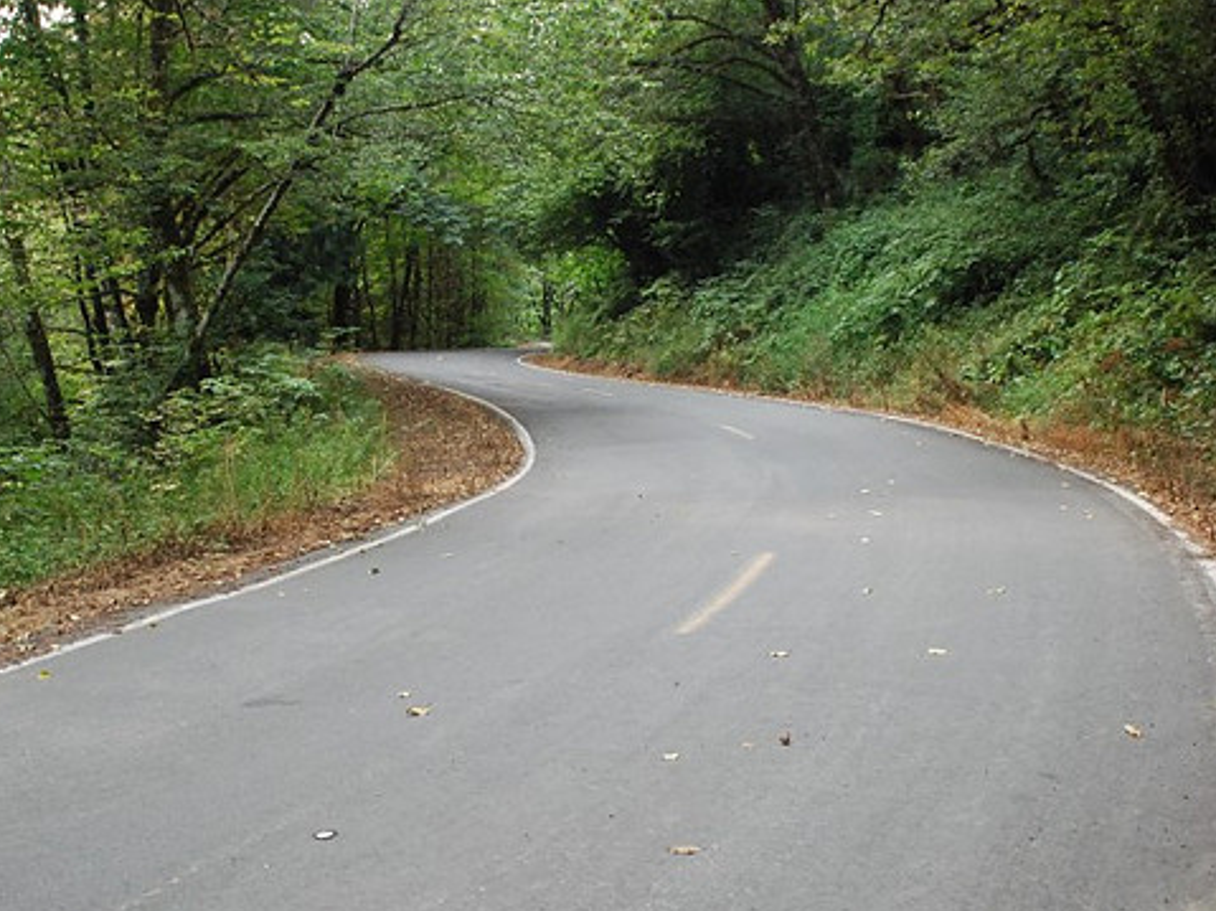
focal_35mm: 42
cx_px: 513
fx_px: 1475
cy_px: 486
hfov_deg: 44.7
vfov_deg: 34.3
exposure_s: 1/250
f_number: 4
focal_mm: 24
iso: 1600
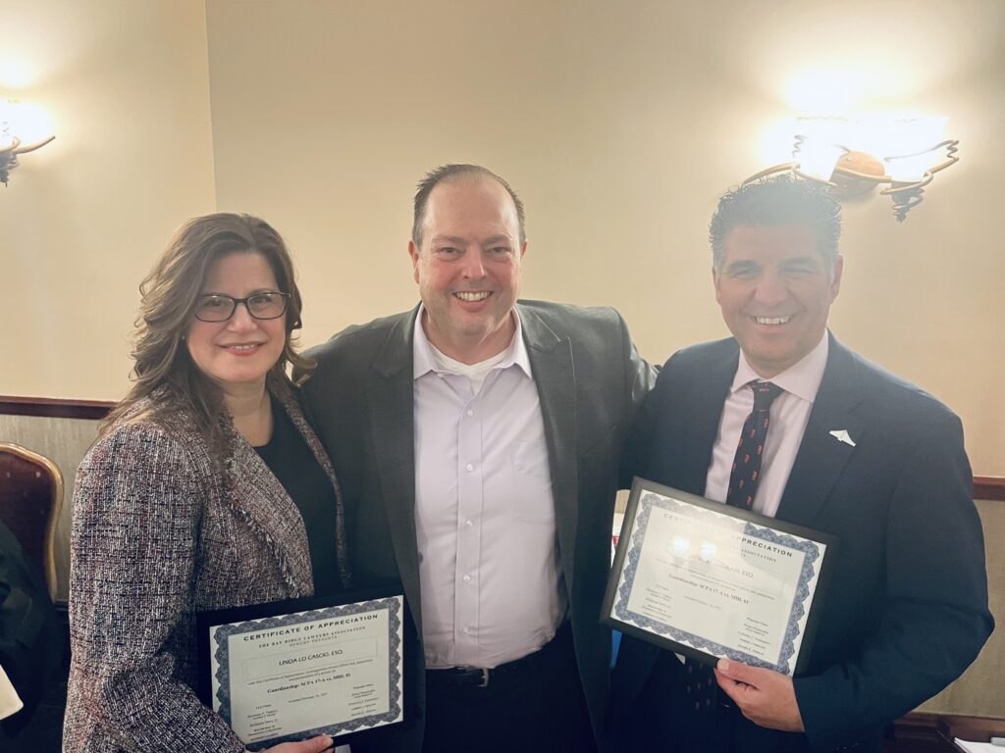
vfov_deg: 53.1
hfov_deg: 67.3
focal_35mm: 26
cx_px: 502
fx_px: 755
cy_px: 376
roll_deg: -0.9
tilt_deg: -14.5
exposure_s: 1/40
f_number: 1.5
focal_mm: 5.7
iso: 500
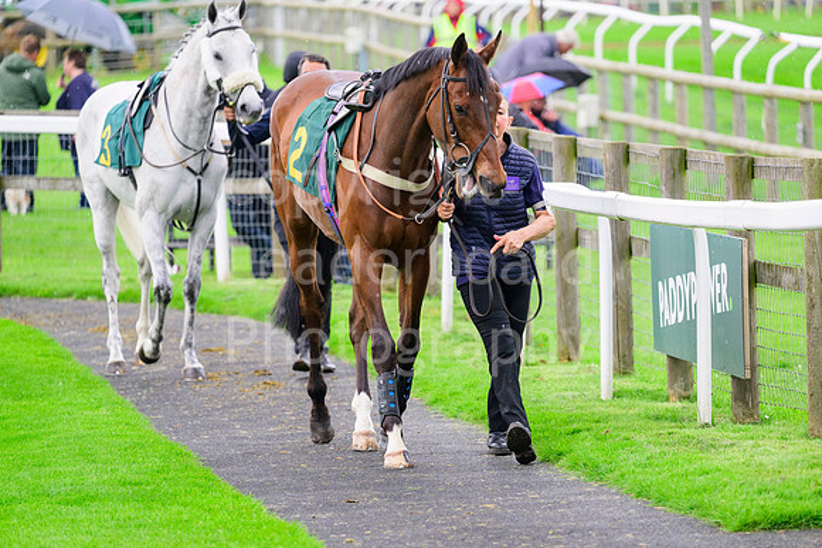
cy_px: 274
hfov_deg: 7.6
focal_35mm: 270
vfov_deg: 5.1
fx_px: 6166
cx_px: 411
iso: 1600
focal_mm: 270
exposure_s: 1/800
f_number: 5.6
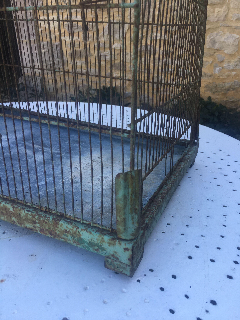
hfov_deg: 48.2
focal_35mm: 29
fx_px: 268
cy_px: 160
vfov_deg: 61.7
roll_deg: +0.5
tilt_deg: -25.6
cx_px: 120
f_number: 2.2
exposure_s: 1/184
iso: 25
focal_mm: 4.15
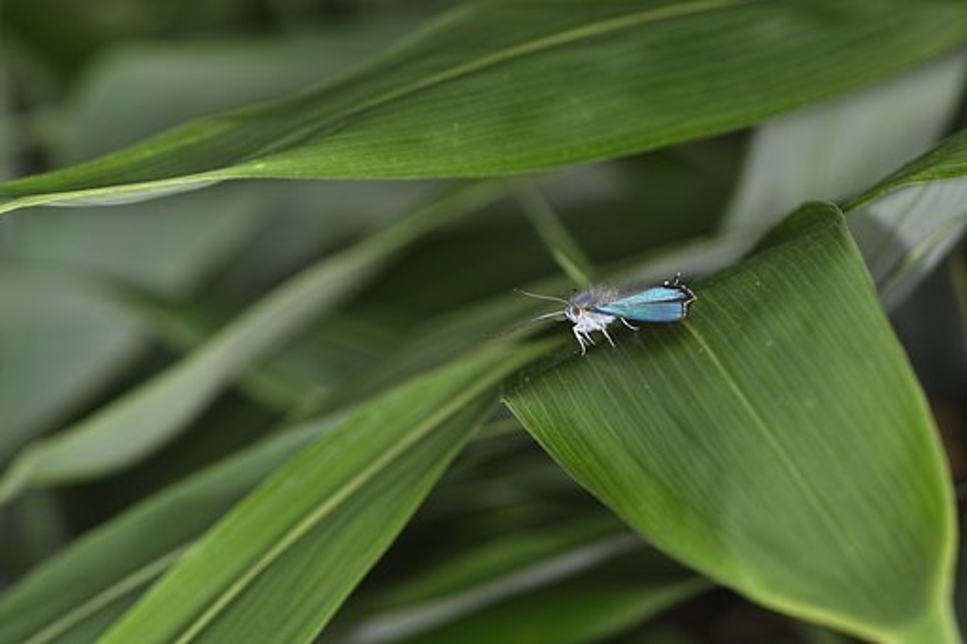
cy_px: 322
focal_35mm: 225
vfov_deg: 6.1
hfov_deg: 9.2
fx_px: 6041
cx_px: 484
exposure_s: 1/200
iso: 200
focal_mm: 150
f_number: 7.1
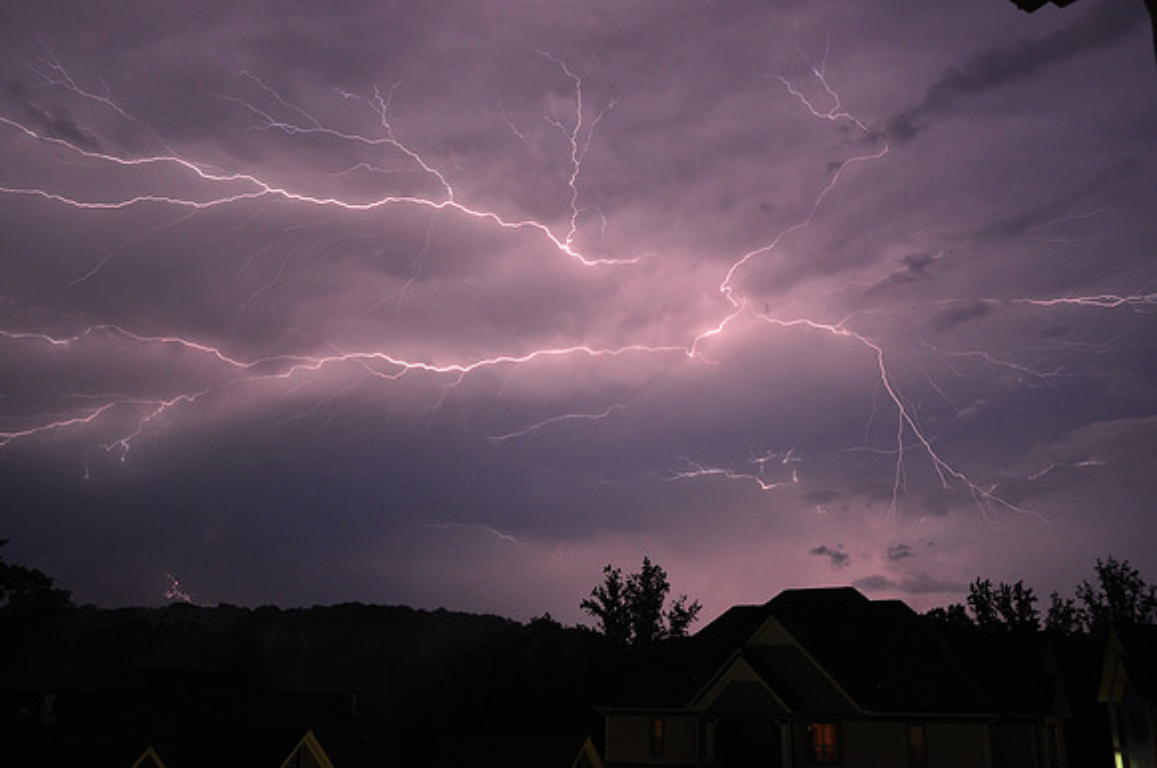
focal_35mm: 33
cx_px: 578
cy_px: 384
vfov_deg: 39.9
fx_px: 1059
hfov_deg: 57.3
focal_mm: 22
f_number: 10
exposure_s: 3
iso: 320
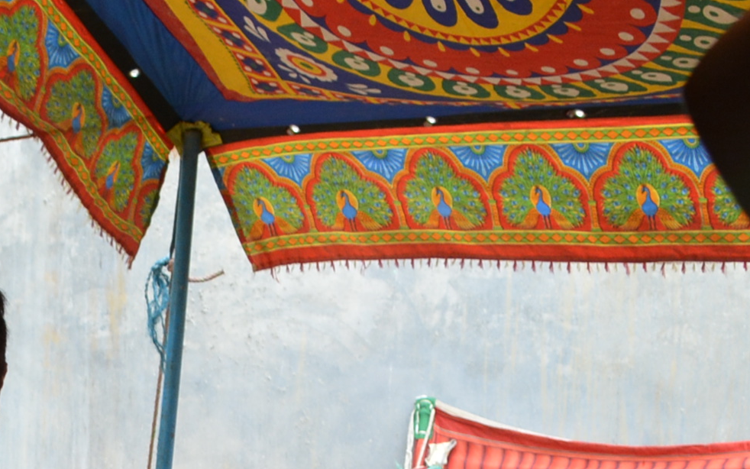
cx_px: -162
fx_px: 2576
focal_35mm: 126
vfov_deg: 9.3
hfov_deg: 15.9
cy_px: 1118
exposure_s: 1/125
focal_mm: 18
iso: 320
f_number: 5.6
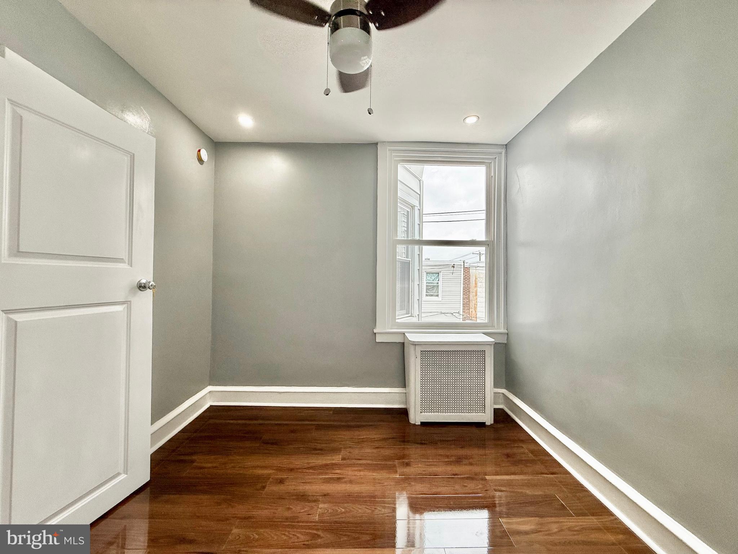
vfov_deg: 85.7
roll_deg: -0.7
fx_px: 298
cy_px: 277
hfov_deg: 102.1
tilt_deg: +1.2
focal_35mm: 14
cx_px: 369
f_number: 2.2
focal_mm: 2.22
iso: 64
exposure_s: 1/201
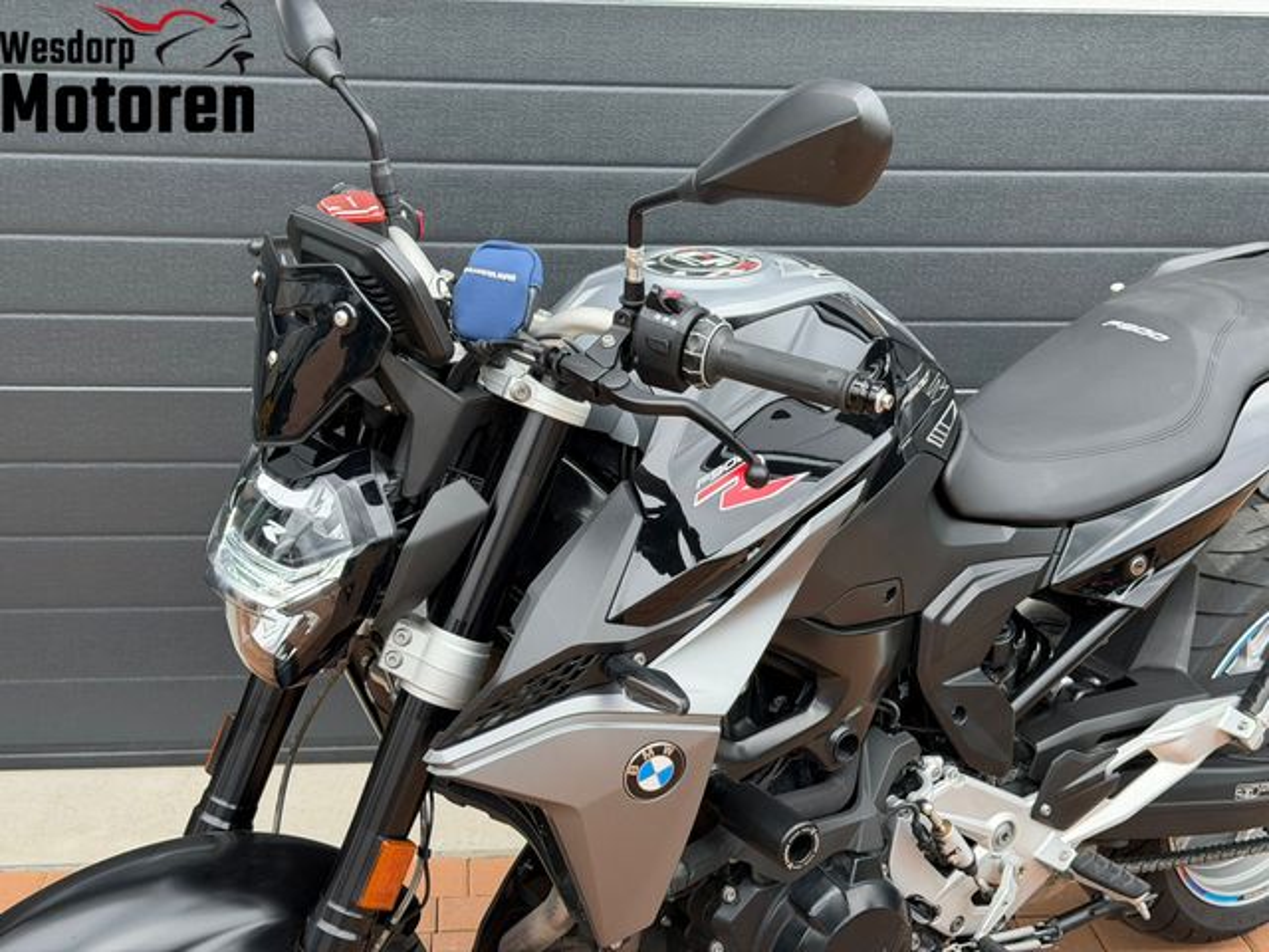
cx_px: 634
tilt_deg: -15.9
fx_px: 1760
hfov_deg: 39.7
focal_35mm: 48
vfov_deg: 30.3
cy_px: 476
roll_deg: -0.8
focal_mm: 6.76
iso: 100
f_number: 1.78
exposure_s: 1/1513
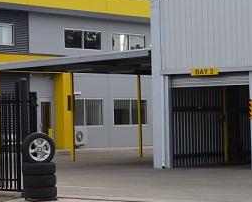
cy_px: 70
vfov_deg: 11.0
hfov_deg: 13.4
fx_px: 1052
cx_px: -12
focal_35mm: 141
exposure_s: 1/200
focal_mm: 28
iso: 100
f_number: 5.6
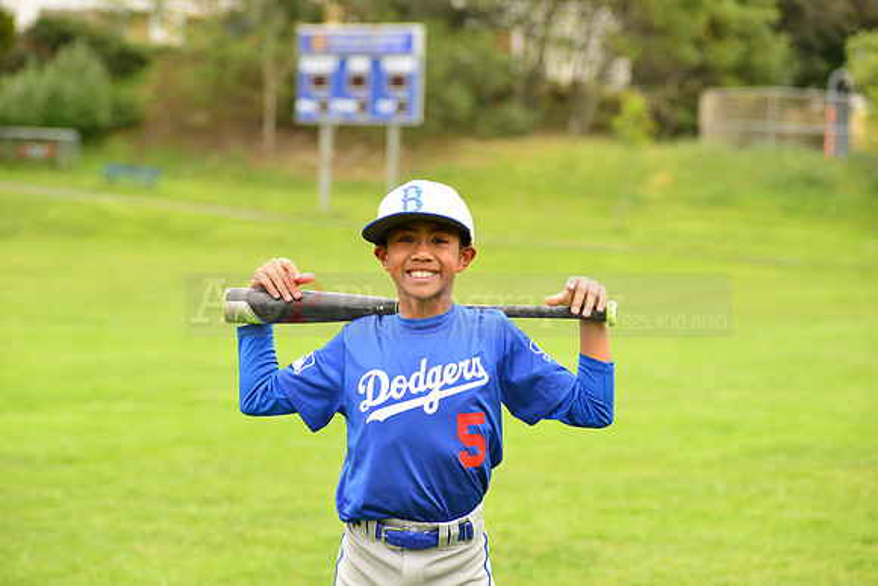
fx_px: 2683
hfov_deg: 18.6
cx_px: 439
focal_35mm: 110
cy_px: 293
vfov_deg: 12.5
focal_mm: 110
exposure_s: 1/250
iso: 160
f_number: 5
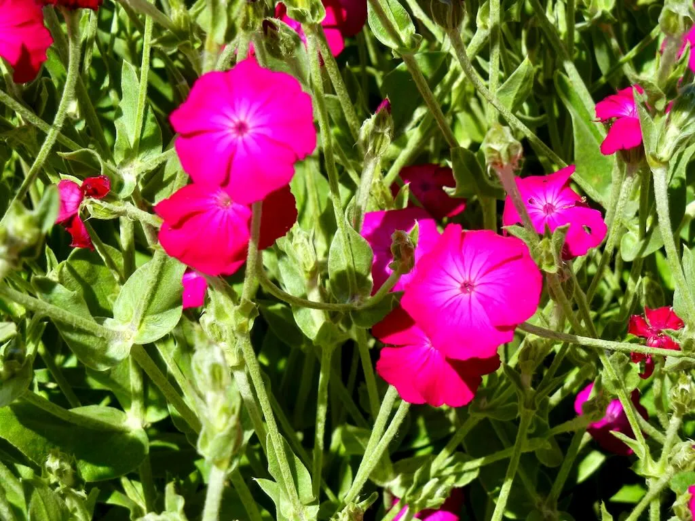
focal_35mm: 102
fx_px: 2048
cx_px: 348
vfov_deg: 14.5
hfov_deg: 19.3
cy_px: 260
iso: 160
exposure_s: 1/350
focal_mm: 18.3
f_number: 9
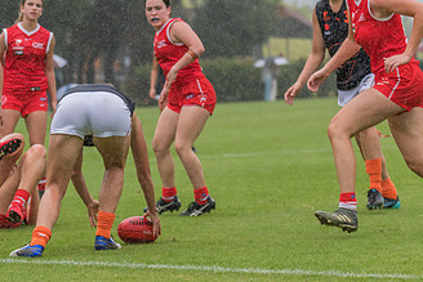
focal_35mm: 291
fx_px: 3421
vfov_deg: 4.7
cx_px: 78
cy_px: 97
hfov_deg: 7.1
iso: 800
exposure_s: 1/1600
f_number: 5
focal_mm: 150
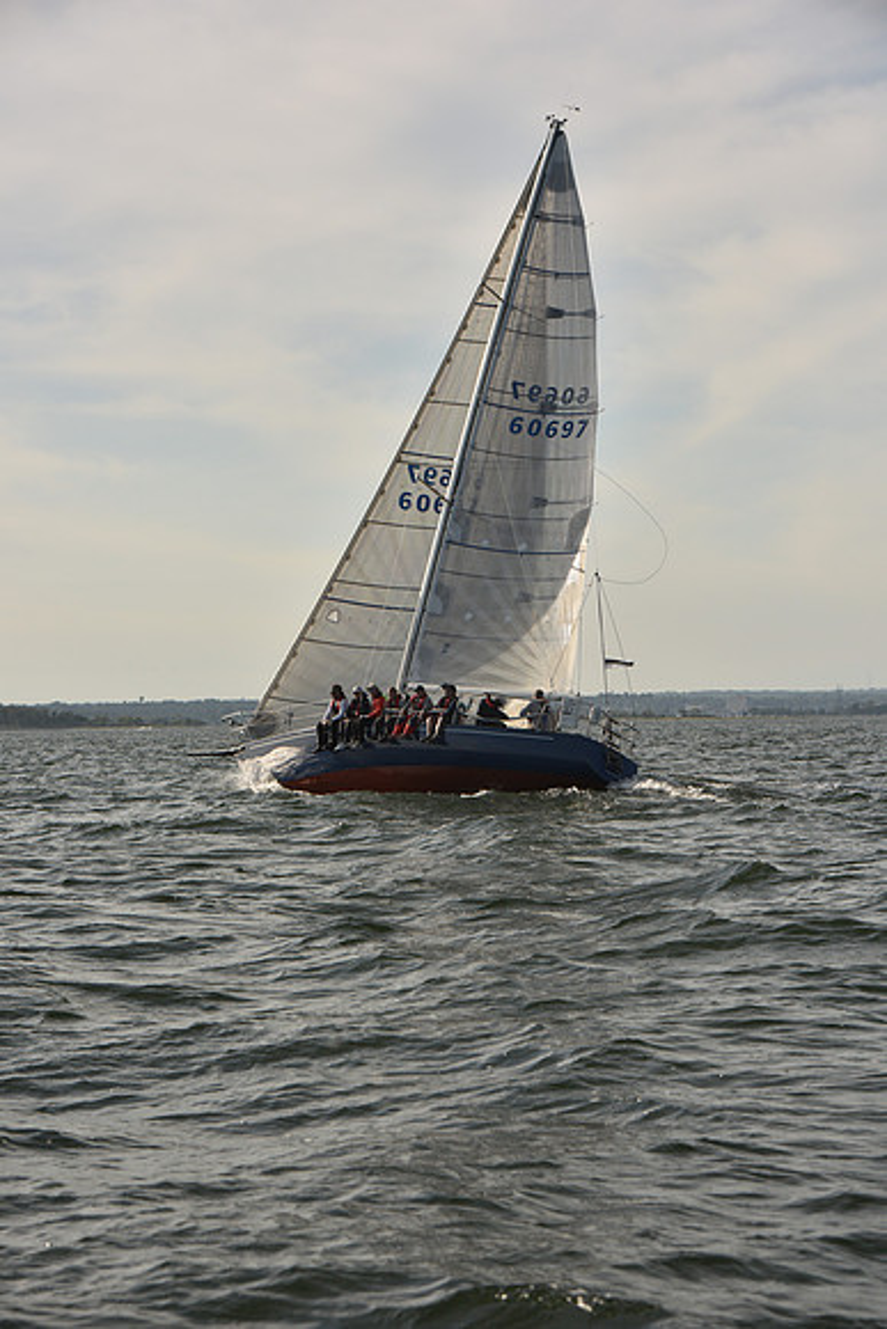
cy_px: 664
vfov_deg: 24.8
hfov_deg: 16.7
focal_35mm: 82
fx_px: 3029
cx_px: 444
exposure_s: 1/640
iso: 250
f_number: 7.1
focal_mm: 82
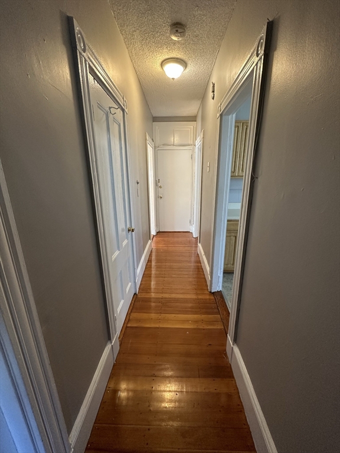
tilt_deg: -15.6
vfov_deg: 102.1
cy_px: 226
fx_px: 183
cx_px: 170
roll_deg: +0.7
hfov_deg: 85.7
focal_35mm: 14
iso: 200
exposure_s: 1/60
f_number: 2.2
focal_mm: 2.22
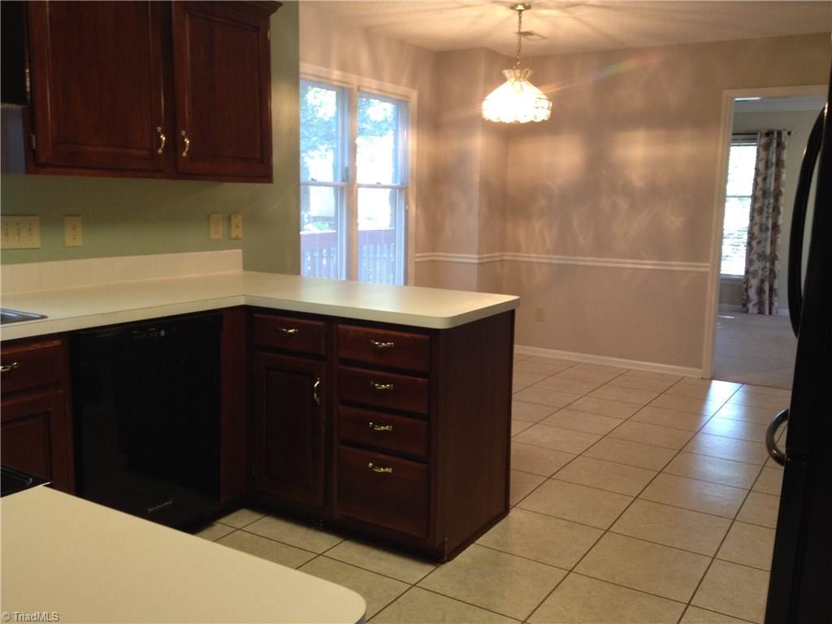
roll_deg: -0.2
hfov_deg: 52.6
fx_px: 841
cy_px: 312
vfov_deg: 40.7
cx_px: 416
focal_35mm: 35
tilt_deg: -8.9
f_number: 2.4
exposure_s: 1/20
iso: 160
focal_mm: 4.28
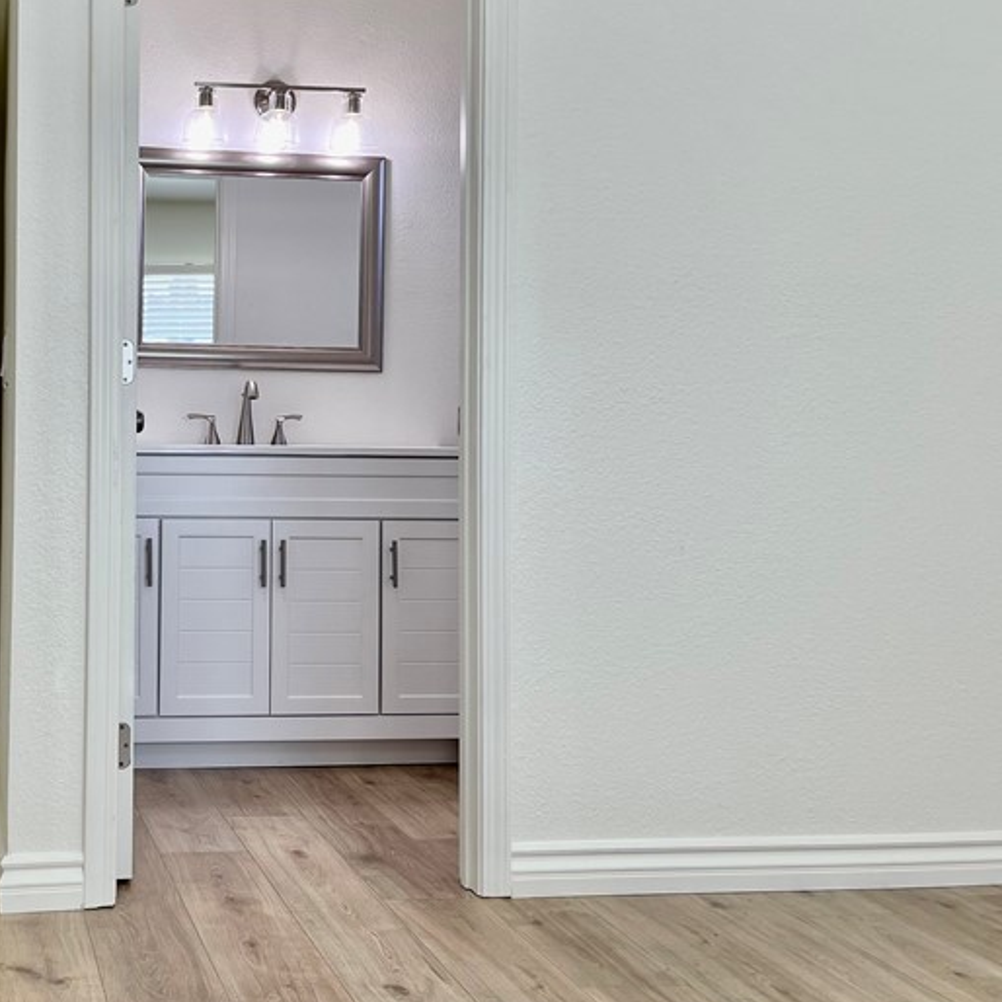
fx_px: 1441
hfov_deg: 36.8
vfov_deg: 38.2
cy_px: 400
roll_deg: -1.1
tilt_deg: +0.6
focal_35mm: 44
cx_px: 175
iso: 50
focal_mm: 5.1
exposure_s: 1/120
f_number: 1.6
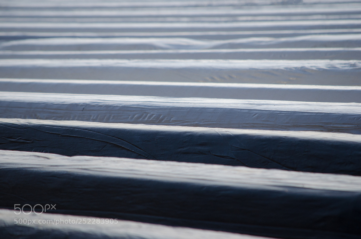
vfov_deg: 3.3
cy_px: 120
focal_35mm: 420
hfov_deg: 4.9
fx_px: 4202
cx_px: 180
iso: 400
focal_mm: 280
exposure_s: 1/1600
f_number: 7.1
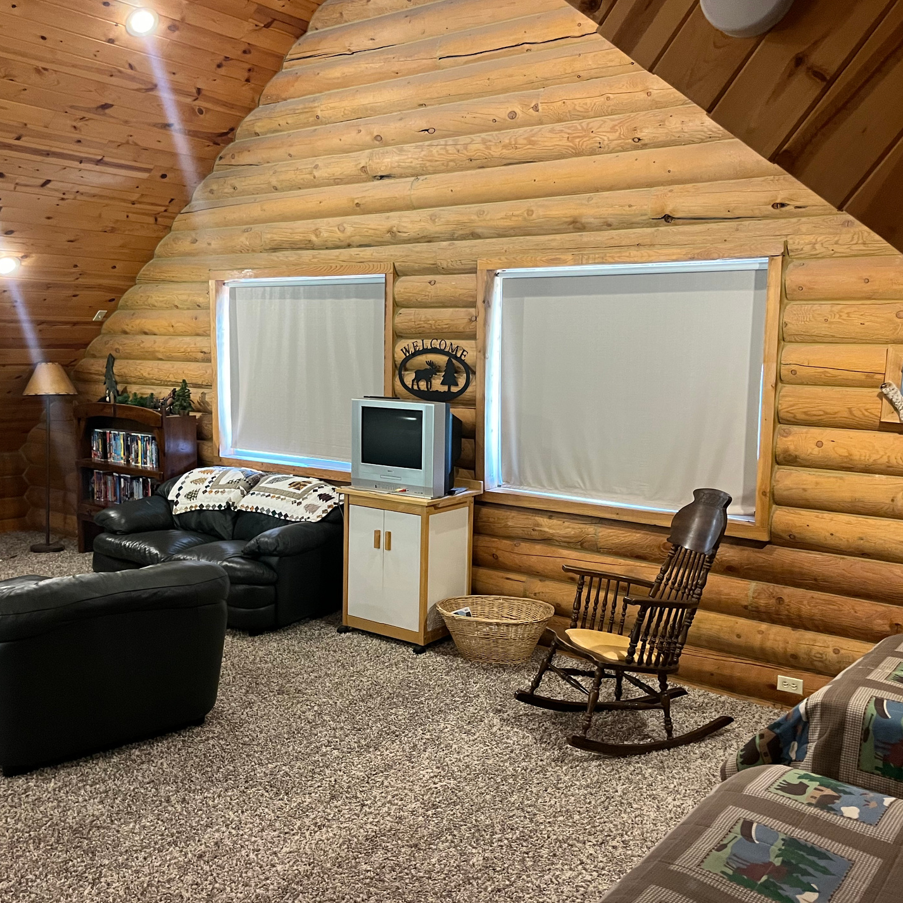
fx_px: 974
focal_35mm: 33
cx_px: 423
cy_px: 452
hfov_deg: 49.7
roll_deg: +0.1
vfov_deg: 49.7
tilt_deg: -8.5
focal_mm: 5.1
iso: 500
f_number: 1.6
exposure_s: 1/40
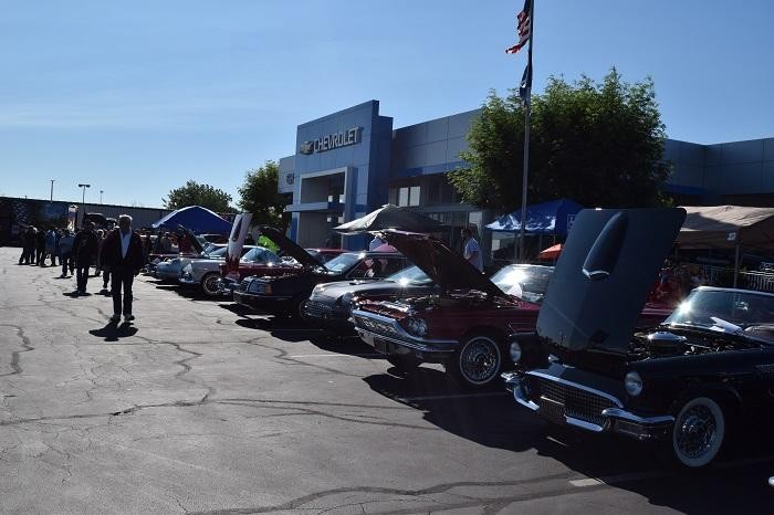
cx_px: 387
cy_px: 258
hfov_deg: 51.3
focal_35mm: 38
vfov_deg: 35.5
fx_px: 806
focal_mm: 25
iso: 200
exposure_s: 1/640
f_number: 13
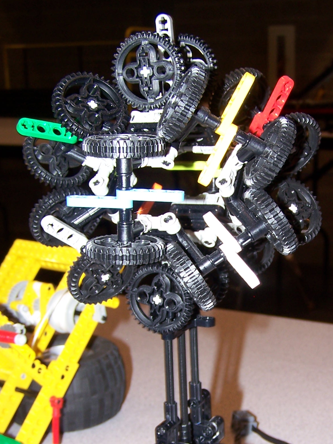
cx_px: 269
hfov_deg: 22.9
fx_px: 808
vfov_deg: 30.5
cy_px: 301
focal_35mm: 63
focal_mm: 6.3
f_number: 2.8
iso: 80
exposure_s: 1/60
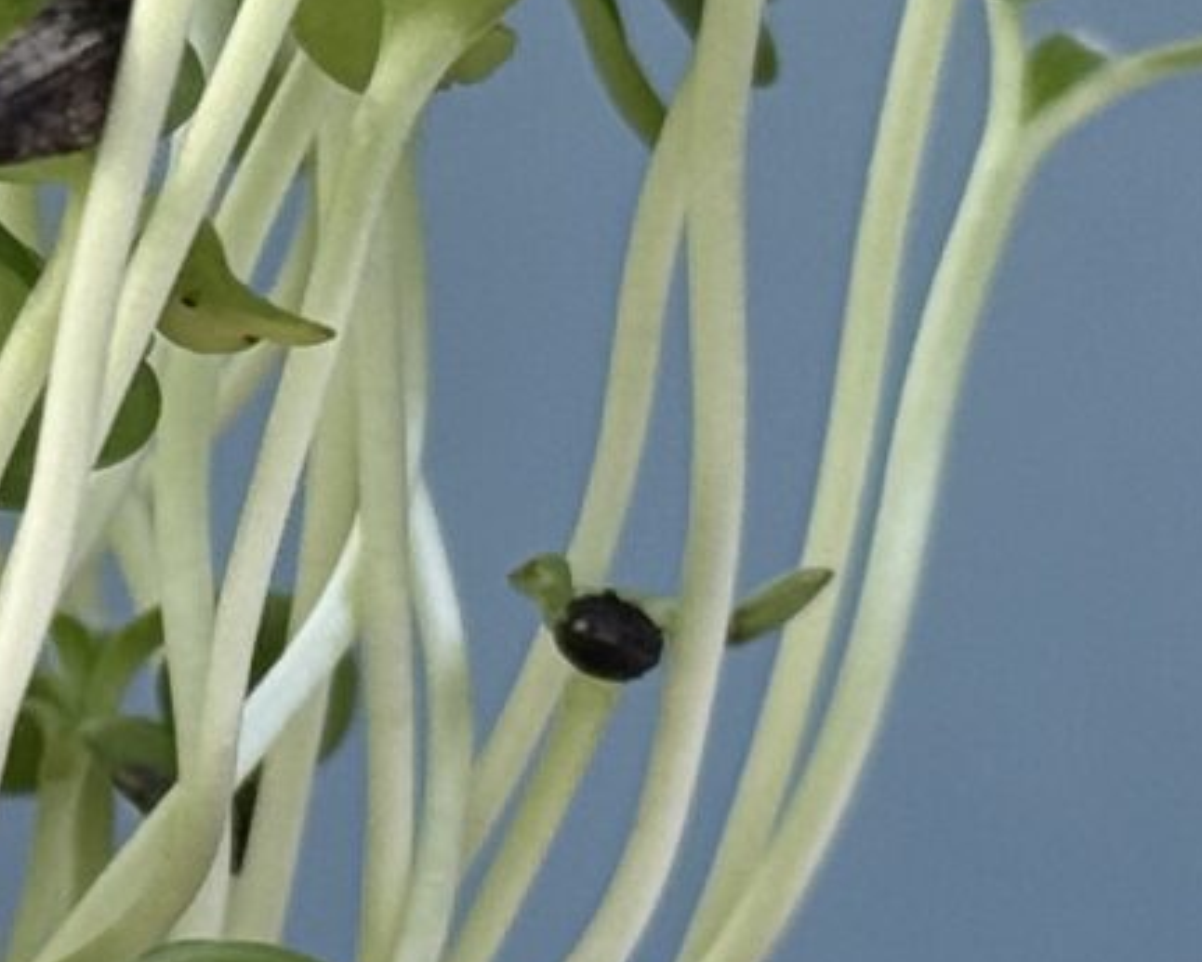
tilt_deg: -12.4
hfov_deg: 6.7
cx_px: -1191
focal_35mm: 278
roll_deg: -0.2
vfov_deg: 5.6
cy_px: 1043
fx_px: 9892
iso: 50
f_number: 1.78
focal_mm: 6.76
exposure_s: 1/216
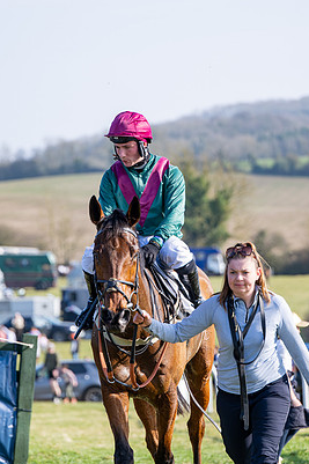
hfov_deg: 7.9
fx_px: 2229
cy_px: 241
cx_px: 145
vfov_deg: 11.9
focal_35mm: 173
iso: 100
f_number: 2.8
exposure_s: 1/1000
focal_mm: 103
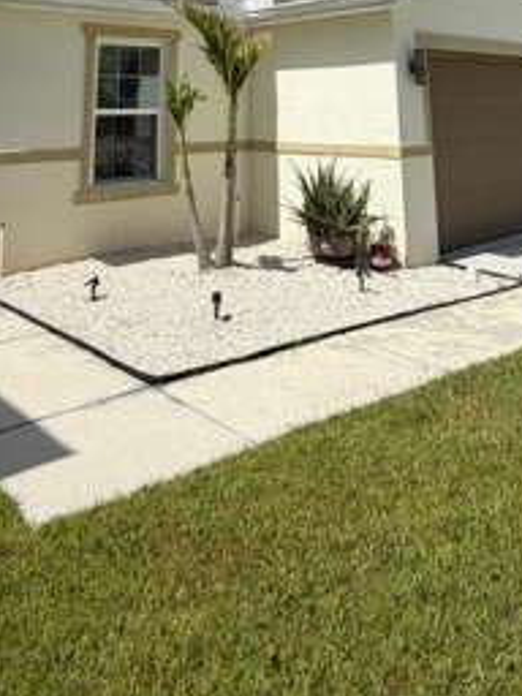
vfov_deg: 42.2
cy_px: -60
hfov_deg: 40.7
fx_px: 704
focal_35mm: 35
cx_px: 258
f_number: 2.2
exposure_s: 1/1211
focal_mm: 2.22
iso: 20
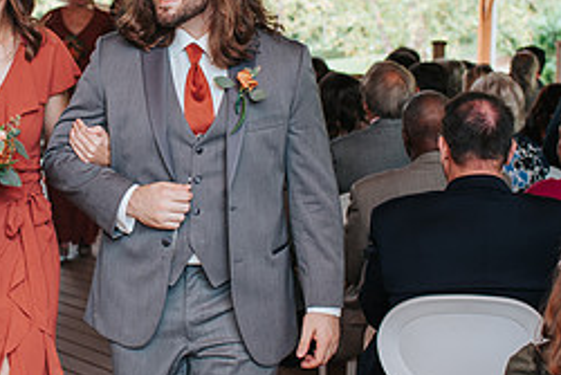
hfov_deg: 22.4
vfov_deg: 15.4
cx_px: 84
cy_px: 135
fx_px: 1388
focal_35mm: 89
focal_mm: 35
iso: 220
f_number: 3.2
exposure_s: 1/125
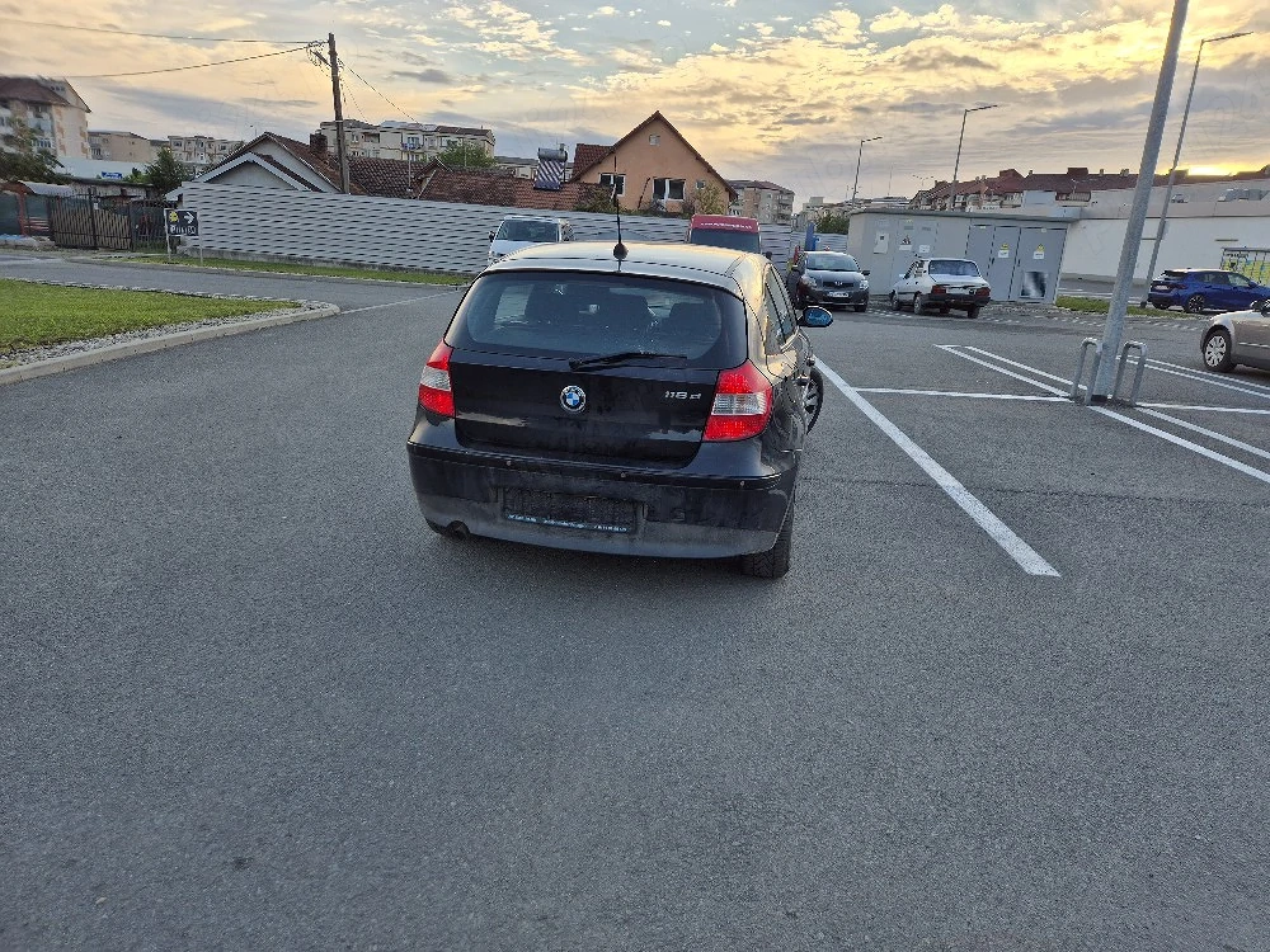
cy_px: 476
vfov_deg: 58.9
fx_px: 844
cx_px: 635
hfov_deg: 73.9
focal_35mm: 23
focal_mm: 5.4
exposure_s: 1/455
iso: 25
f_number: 1.8
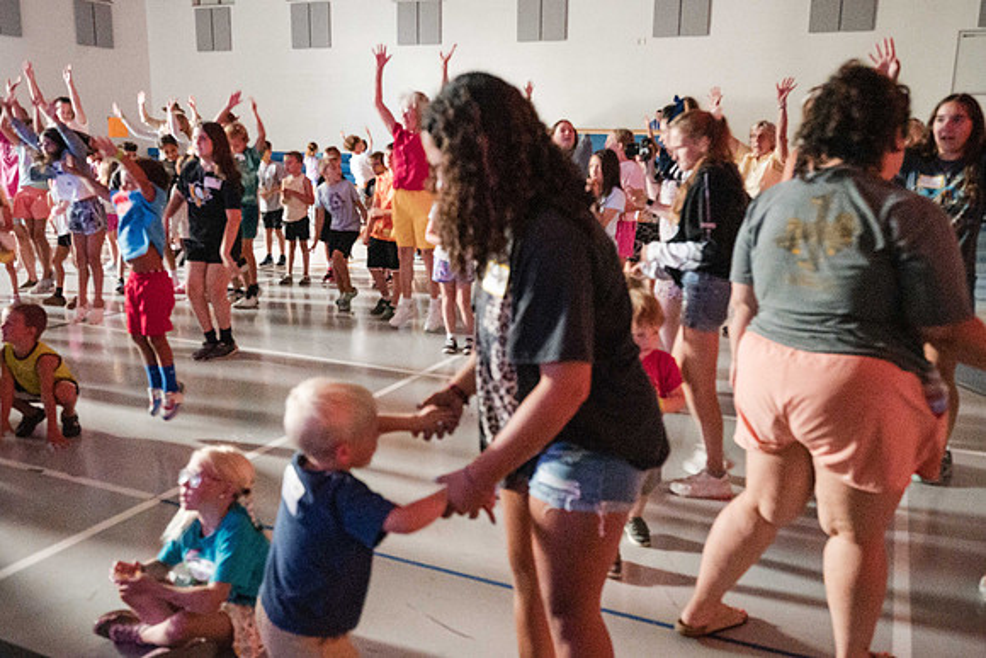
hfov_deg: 61.0
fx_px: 837
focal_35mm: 31
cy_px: 327
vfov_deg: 42.9
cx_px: 487
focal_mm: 30
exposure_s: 1/60
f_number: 4
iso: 25600
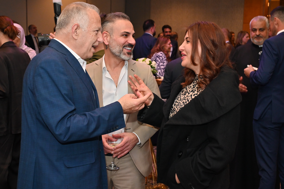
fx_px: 394
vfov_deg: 27.0
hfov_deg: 39.6
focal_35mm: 50
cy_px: 94
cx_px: 142
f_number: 7.1
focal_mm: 50
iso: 2500
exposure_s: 1/80
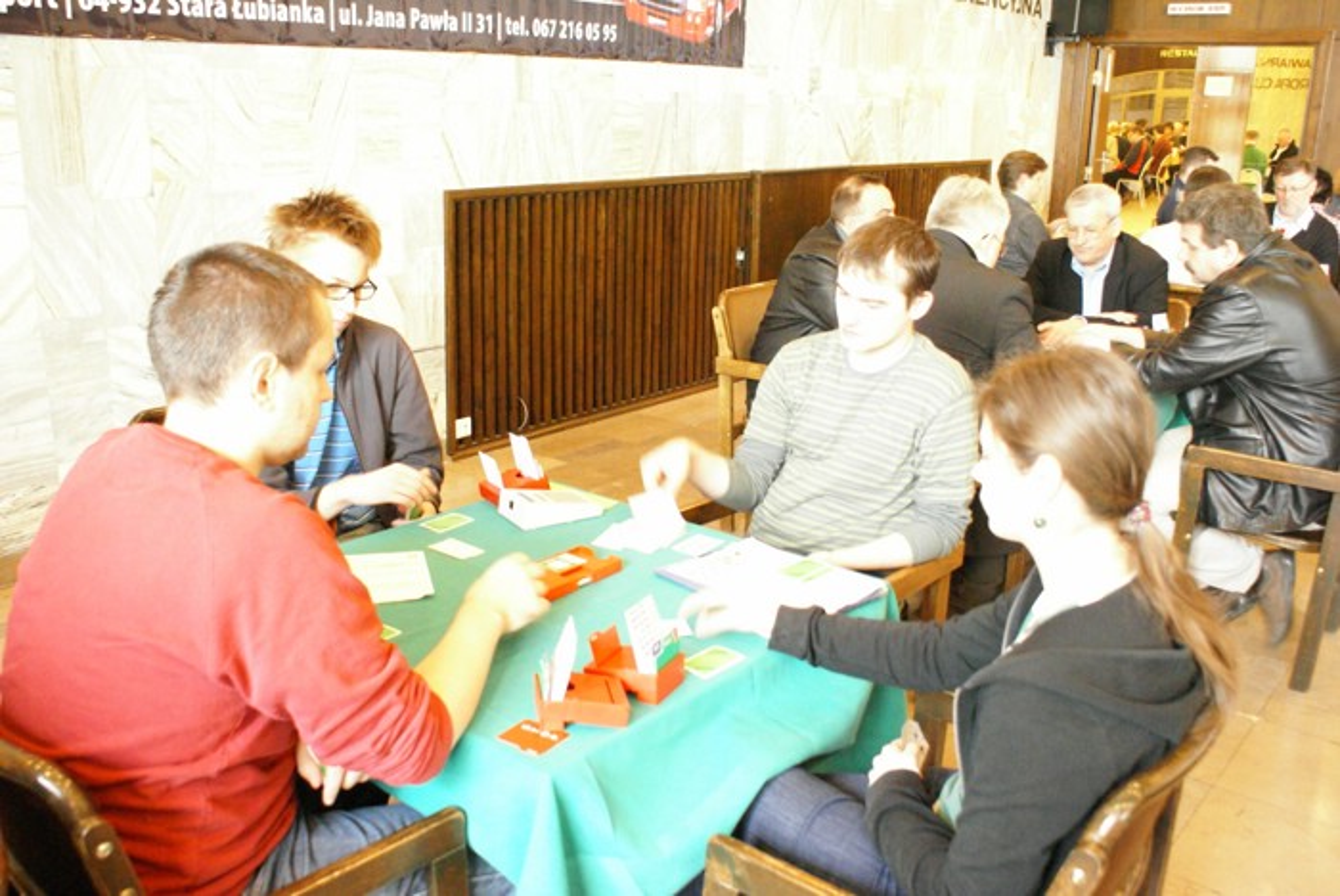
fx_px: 1118
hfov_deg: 61.9
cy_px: 448
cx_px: 670
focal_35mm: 30
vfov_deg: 43.7
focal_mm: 20
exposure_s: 1/13
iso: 1600
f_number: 4
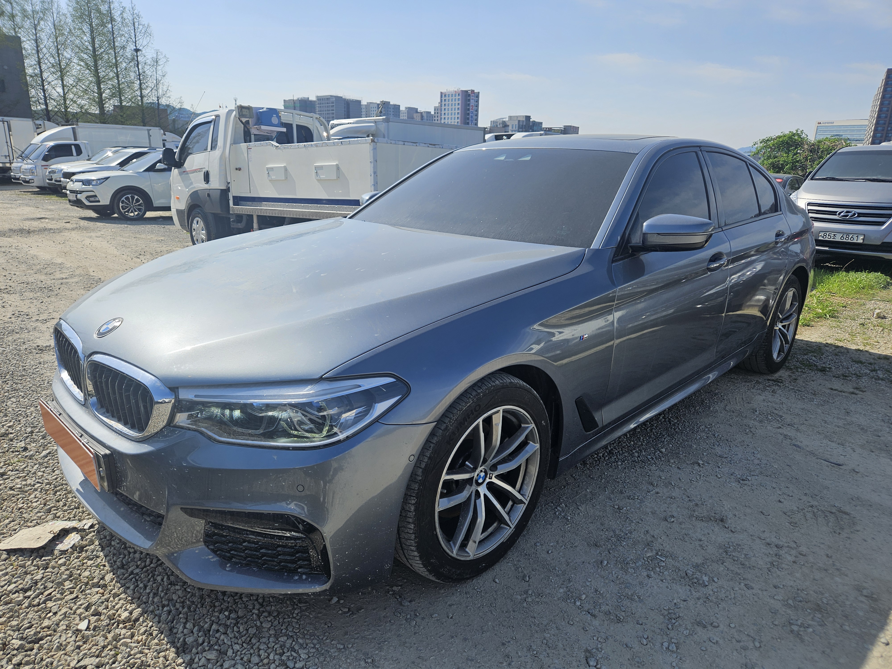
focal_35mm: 23
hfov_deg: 73.9
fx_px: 593
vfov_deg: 58.9
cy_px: 334
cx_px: 446
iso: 25
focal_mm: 5.4
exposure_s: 1/2240
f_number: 1.8
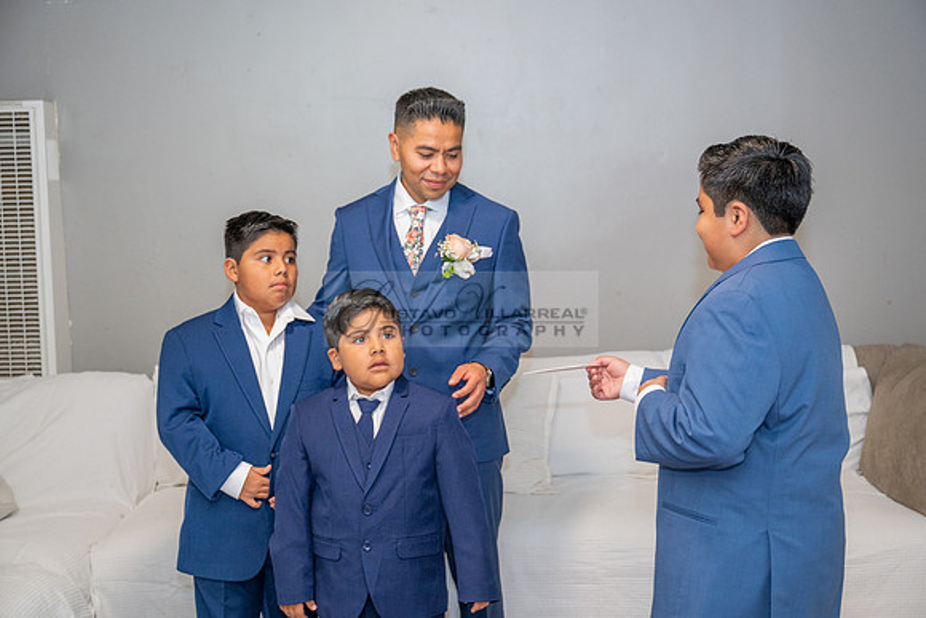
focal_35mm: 49
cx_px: 463
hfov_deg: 40.3
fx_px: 1261
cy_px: 309
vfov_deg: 27.5
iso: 640
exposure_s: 1/125
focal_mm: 49
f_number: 4
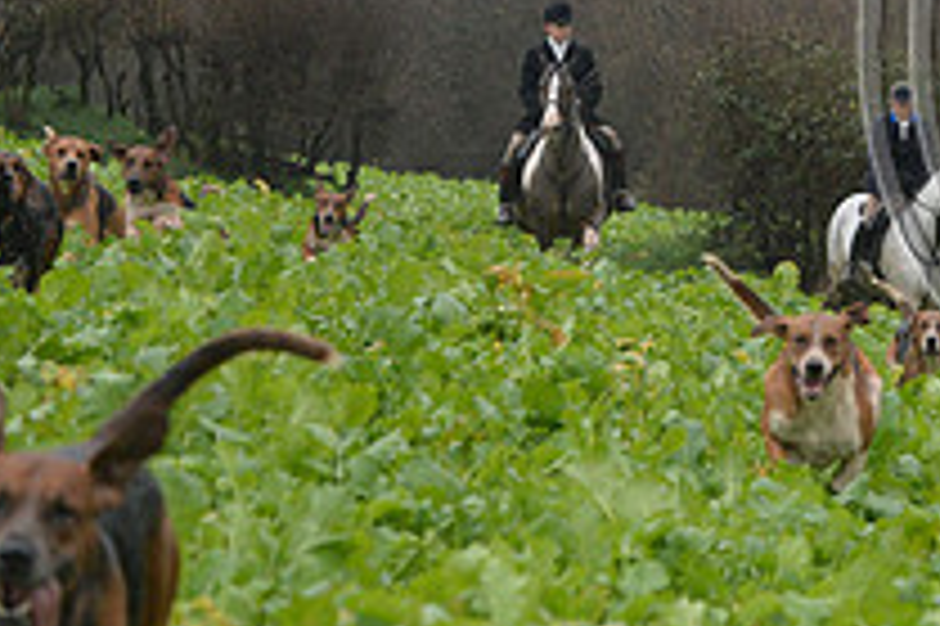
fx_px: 7592
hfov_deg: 7.0
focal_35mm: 291
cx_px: 1273
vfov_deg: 4.7
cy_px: -18
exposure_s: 1/800
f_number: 5.6
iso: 1600
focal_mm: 105
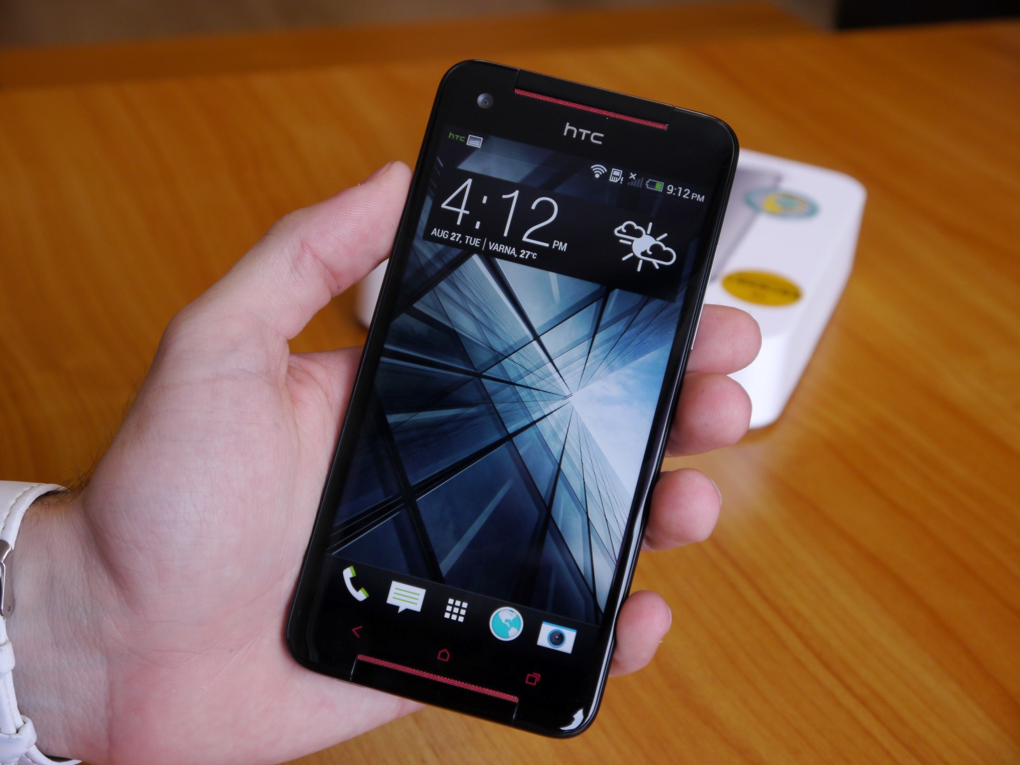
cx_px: 510
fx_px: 1709
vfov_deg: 25.2
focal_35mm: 58
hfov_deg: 33.2
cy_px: 382
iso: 500
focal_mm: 29
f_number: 4.9
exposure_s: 1/125
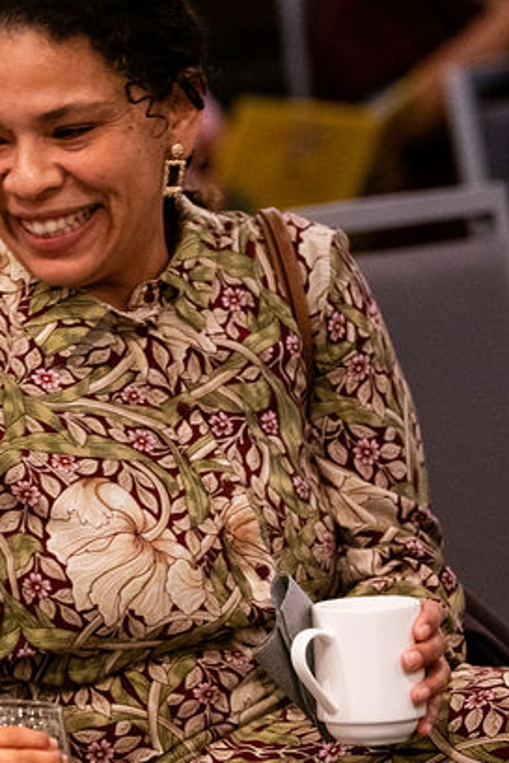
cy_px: 277
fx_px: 6632
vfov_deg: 6.6
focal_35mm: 313
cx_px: -131
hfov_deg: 4.4
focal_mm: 125
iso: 2500
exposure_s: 1/125
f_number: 3.2
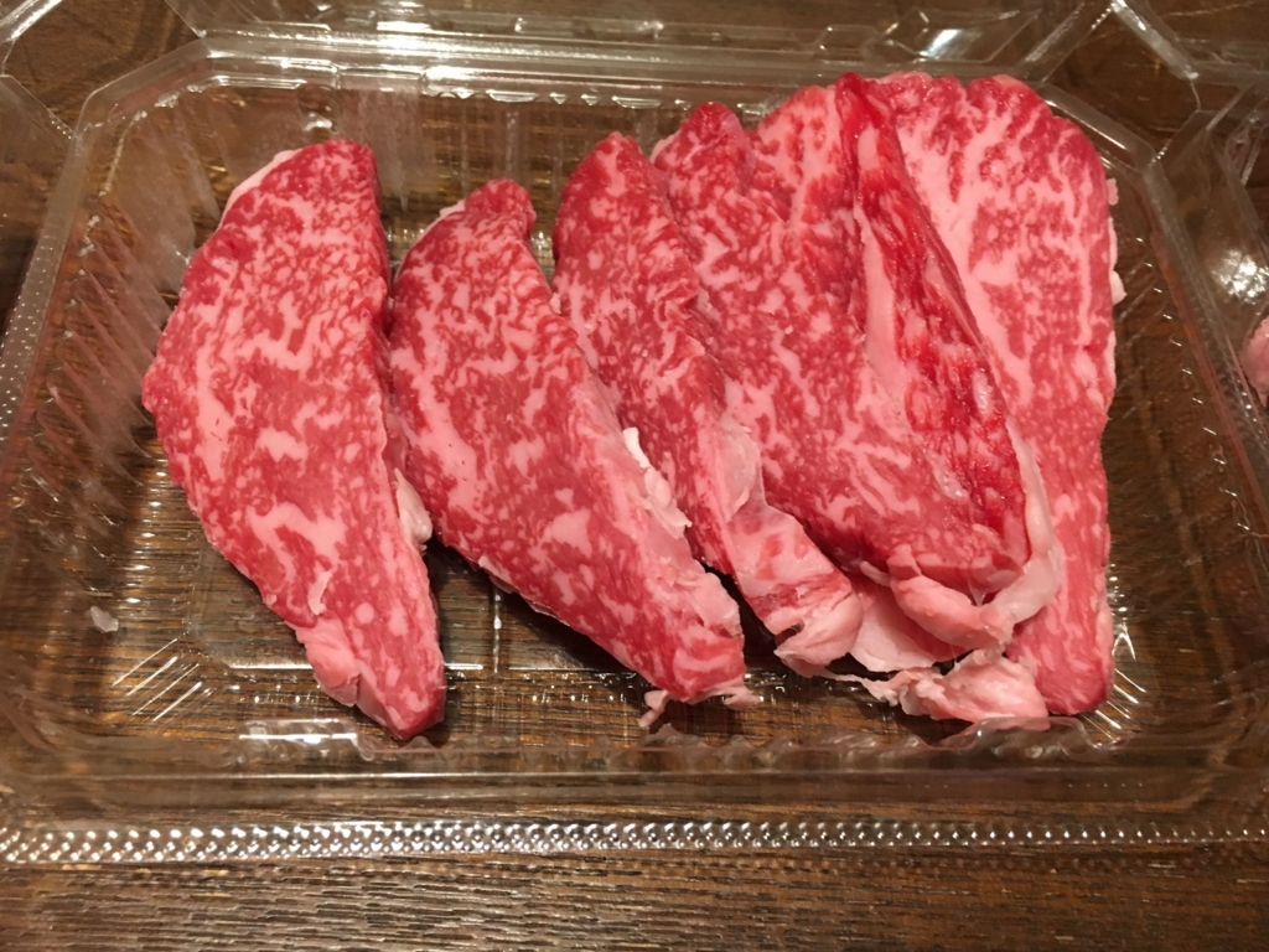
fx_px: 1063
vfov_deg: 48.2
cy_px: 476
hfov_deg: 61.7
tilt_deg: -57.1
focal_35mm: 29
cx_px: 634
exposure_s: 1/15
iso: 200
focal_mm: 4.15
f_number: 2.2
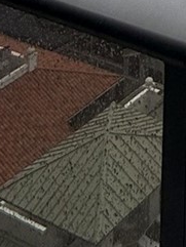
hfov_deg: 12.6
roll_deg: -0.5
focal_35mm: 93
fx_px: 666
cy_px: -359
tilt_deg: +1.8
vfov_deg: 14.0
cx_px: 441
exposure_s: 1/1497
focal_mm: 2.22
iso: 50
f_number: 2.2
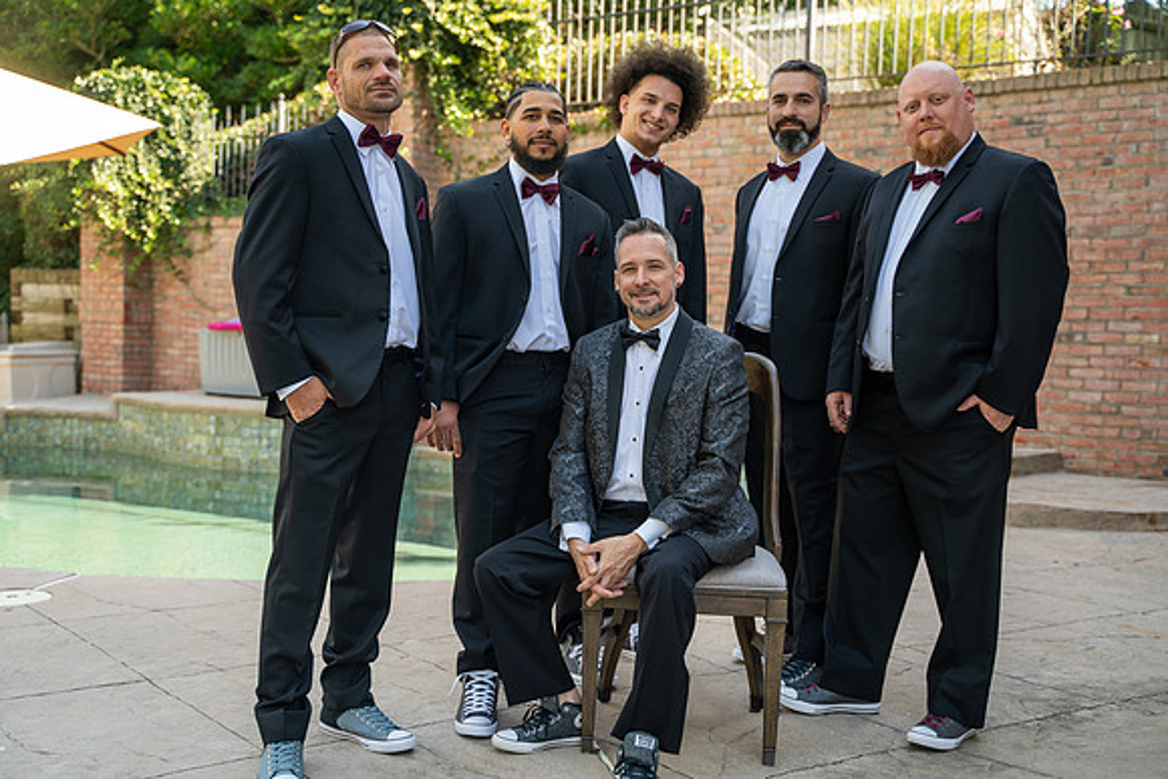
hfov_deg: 41.9
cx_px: 584
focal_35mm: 47
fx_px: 1525
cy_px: 390
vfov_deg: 28.7
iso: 100
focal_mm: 47
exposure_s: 1/160
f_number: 2.8
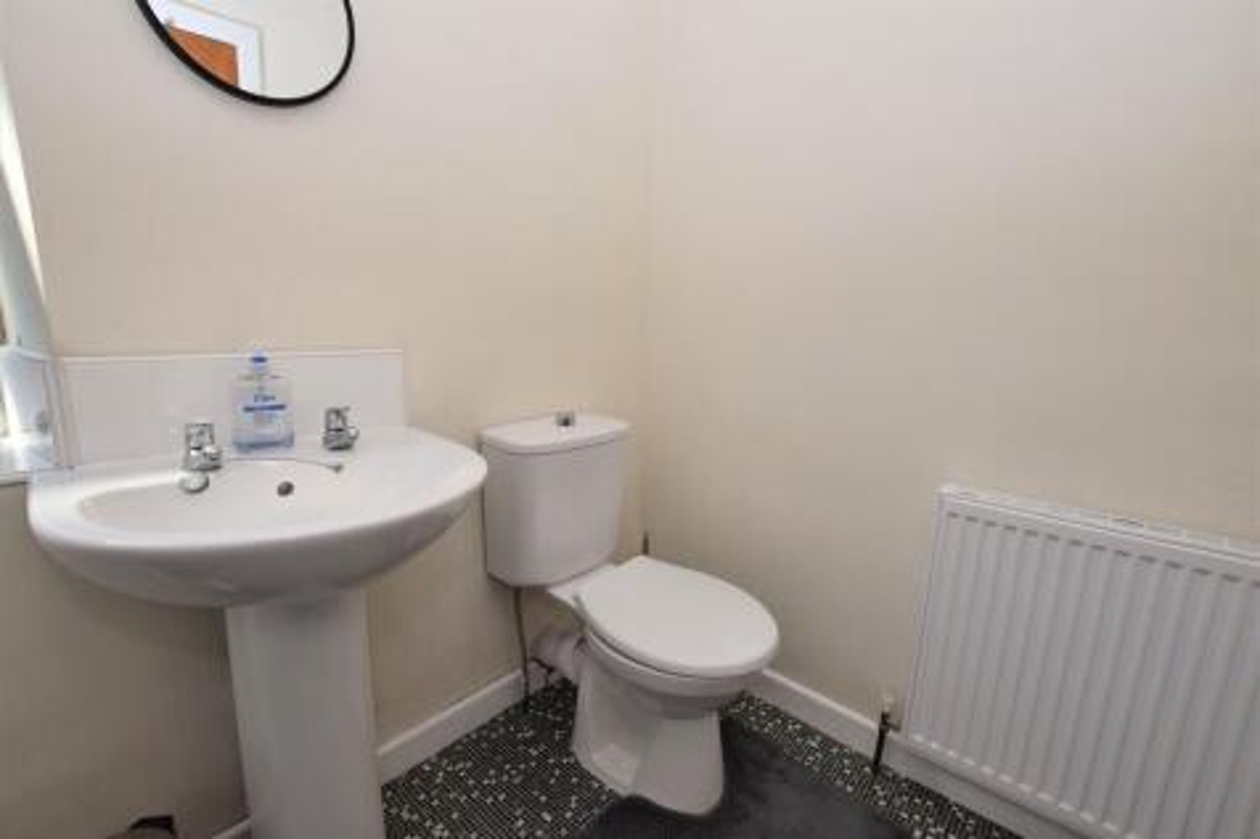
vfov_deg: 77.3
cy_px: 420
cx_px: 630
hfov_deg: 100.4
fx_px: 525
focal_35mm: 15
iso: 500
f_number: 8
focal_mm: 10
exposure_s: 1/60
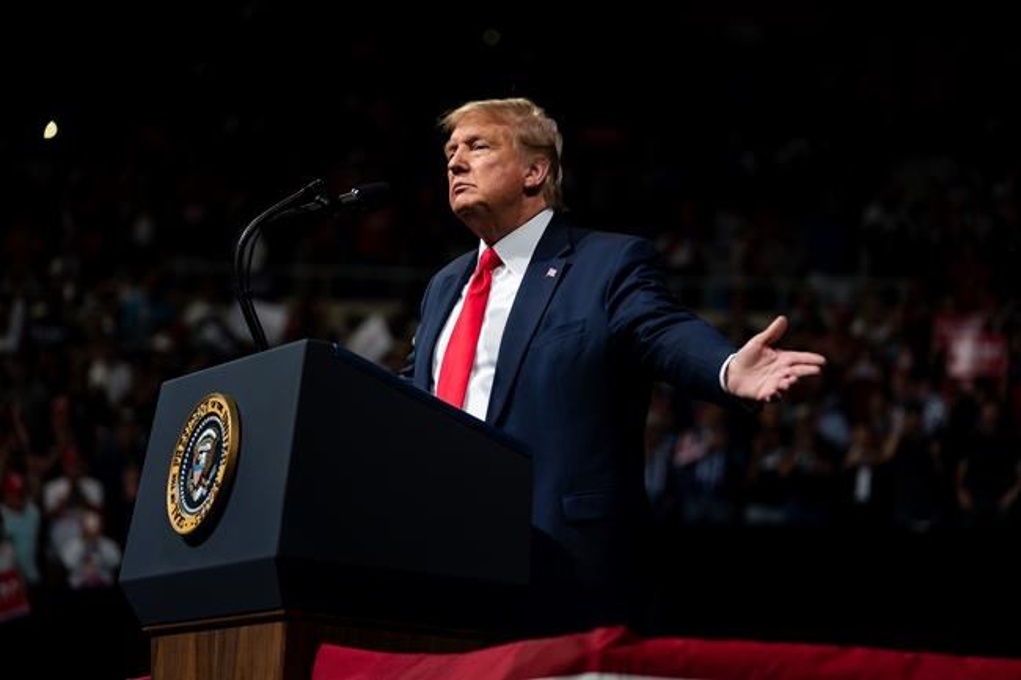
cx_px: 510
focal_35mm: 105
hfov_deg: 19.5
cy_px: 340
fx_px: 2977
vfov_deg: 13.0
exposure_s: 1/1600
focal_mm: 105
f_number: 2.8
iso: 1000
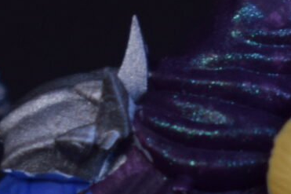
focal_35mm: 569
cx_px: 93
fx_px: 4601
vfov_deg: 2.4
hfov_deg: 3.6
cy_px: 297
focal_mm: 55
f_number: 5.6
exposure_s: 1/30
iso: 400
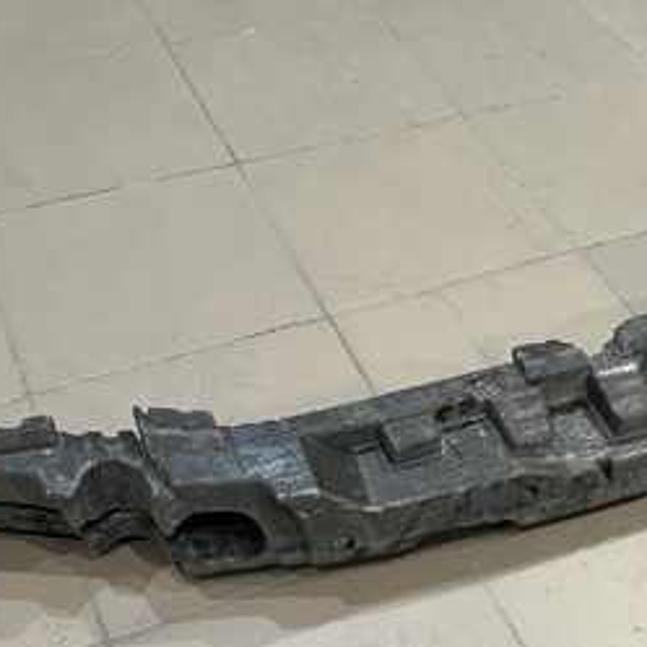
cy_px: 331
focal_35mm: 59
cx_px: 504
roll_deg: -3.5
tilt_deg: -41.8
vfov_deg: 29.1
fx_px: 1248
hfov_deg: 28.5
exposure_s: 1/50
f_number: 1.5
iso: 160
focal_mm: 5.7
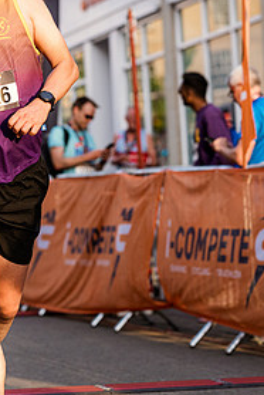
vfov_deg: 10.6
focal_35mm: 194
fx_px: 2129
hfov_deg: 7.1
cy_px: 118
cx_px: 22
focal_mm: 85
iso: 640
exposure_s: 1/2000
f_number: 2.8
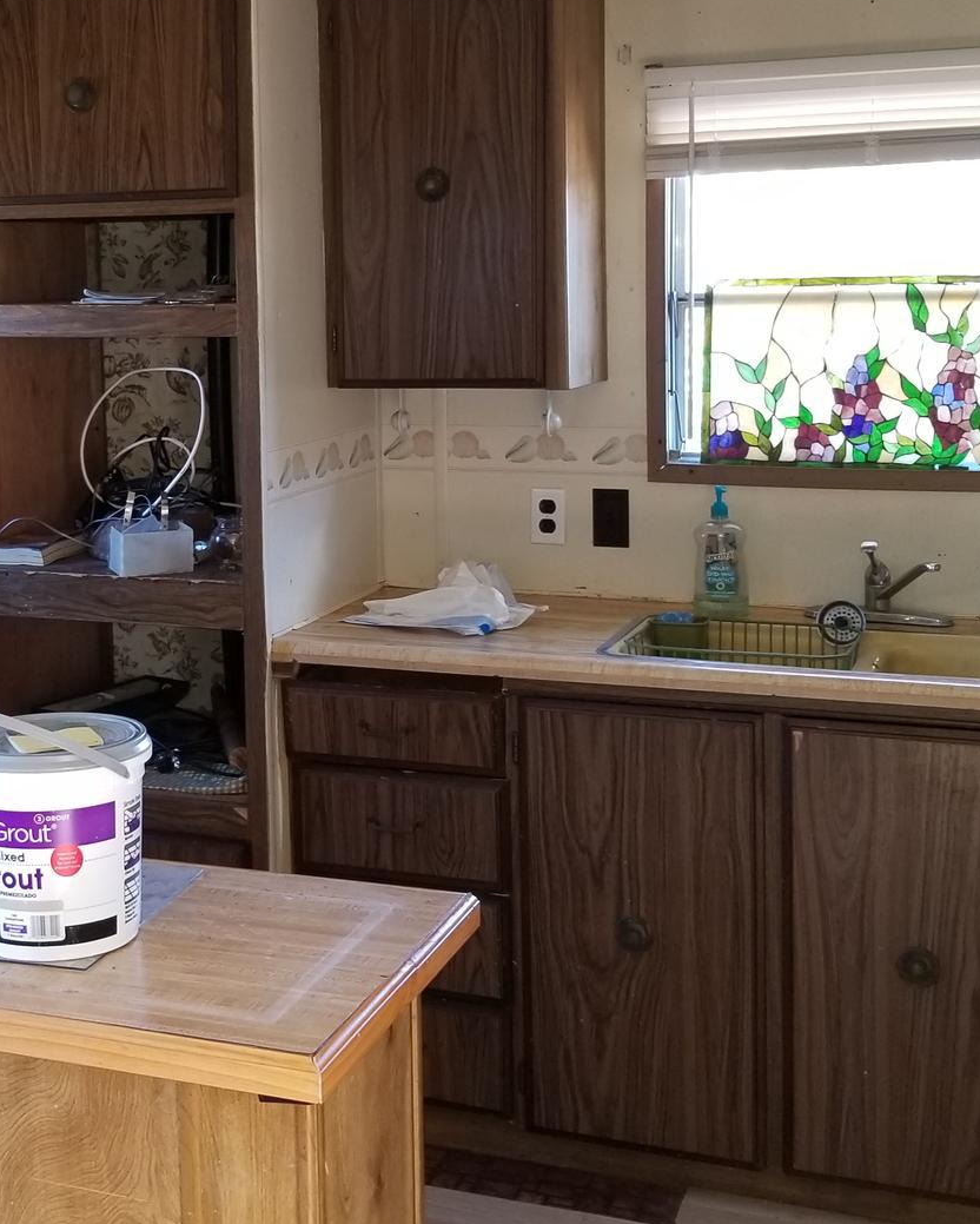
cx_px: 239
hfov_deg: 29.8
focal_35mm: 50
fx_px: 1812
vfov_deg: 37.1
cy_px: 454
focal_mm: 4.25
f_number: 1.7
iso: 100
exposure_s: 1/25
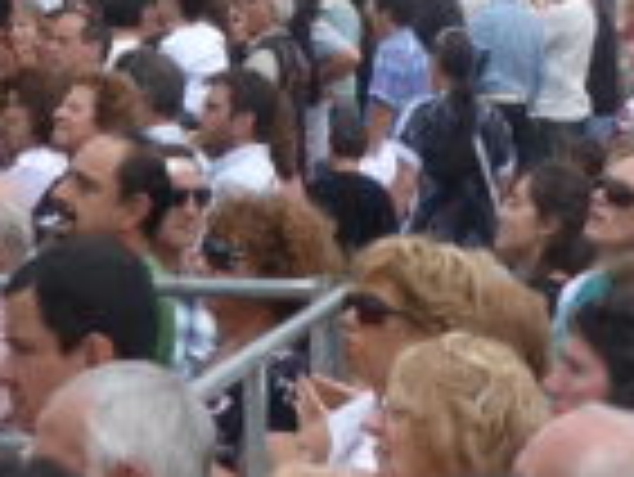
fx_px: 6874
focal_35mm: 375
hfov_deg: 5.3
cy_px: -234
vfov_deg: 4.0
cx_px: 112
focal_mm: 12.4
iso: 80
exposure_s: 1/500
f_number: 3.6
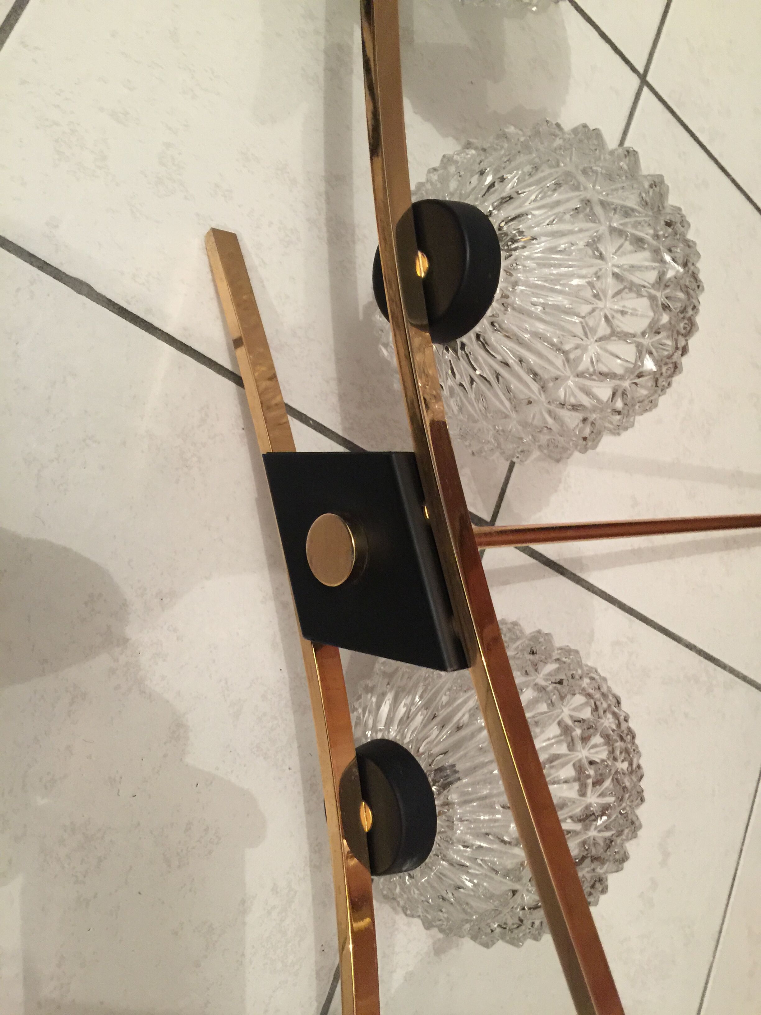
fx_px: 850
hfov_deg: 48.2
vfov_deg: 61.7
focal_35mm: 29
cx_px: 380
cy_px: 508
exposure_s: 1/8
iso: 160
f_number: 2.2
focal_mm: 4.15
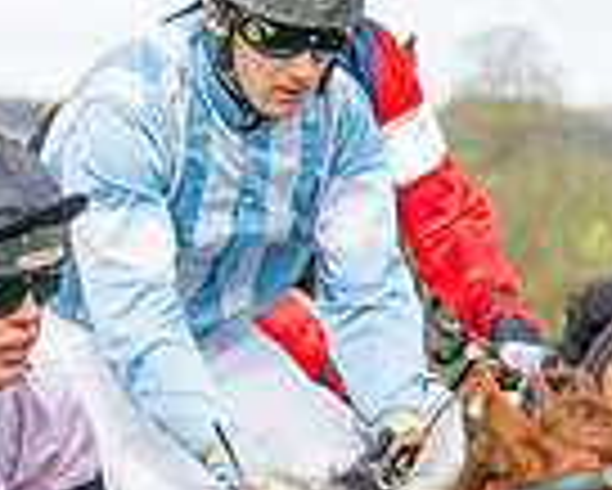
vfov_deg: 3.1
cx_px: -217
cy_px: 903
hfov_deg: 3.9
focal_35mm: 491
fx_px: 8900
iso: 400
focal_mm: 70
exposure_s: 1/1250
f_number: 4.5
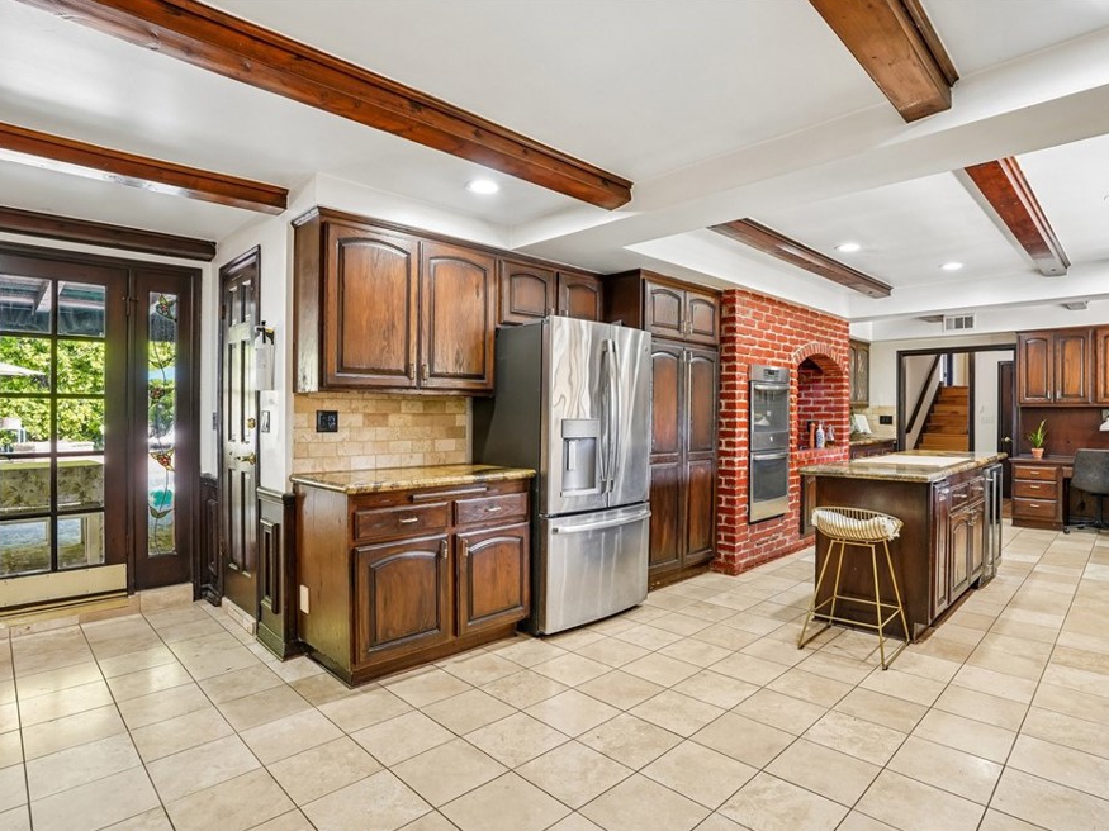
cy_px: 428
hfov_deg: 87.8
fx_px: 577
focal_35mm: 18
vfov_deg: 71.6
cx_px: 564
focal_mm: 16
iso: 400
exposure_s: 1/5
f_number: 8
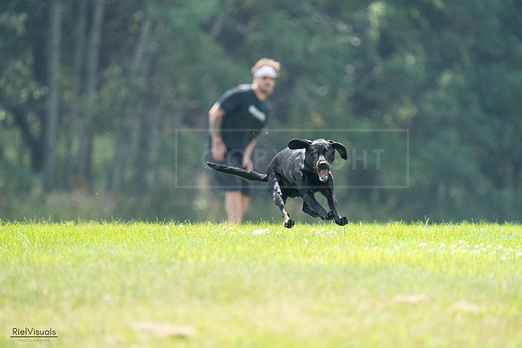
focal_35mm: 431
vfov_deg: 3.2
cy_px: 174
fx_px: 6254
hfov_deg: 4.8
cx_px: 258
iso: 4000
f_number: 6.3
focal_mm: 422
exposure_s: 1/4000
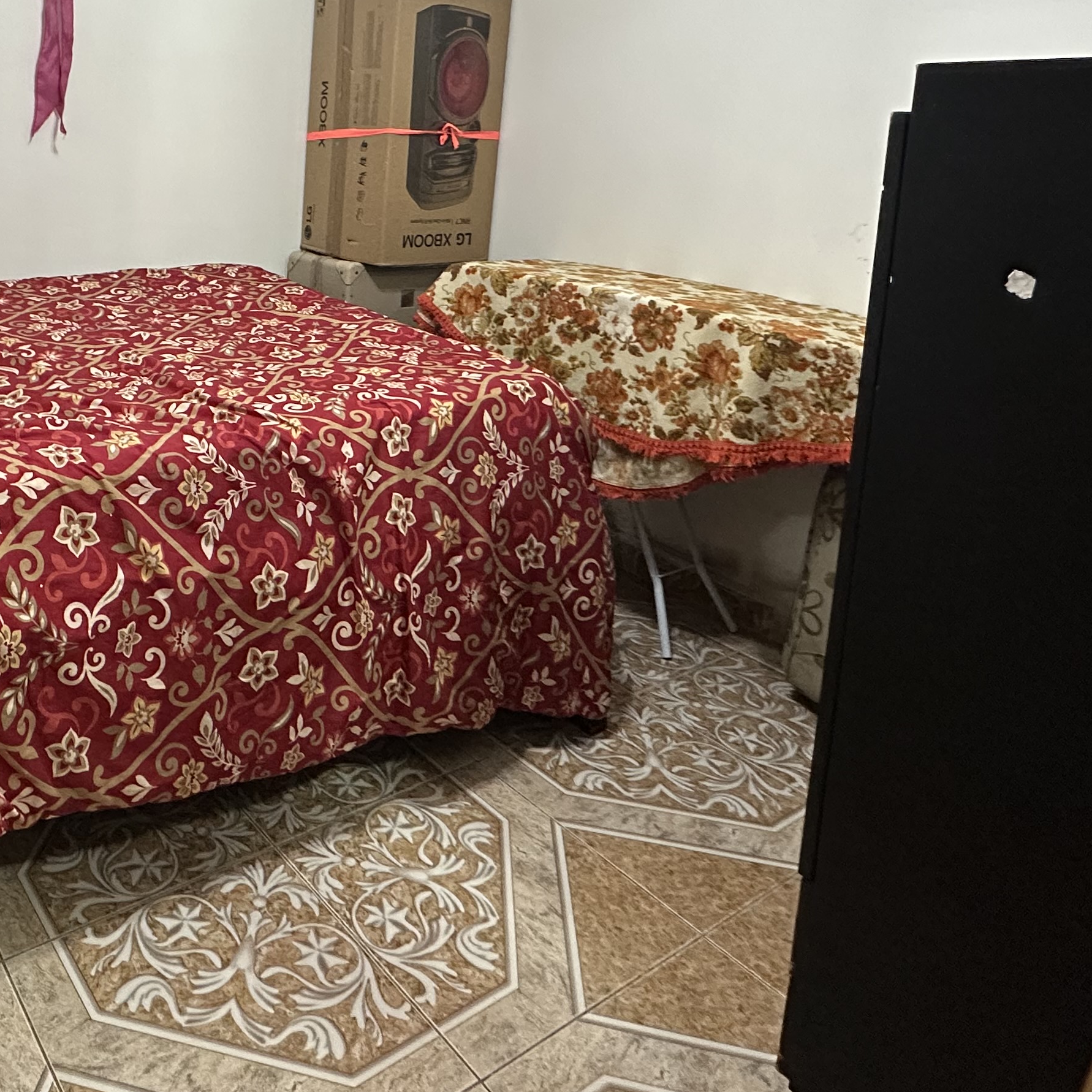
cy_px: 282
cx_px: 229
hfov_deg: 53.7
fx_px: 999
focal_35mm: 28
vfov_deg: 54.8
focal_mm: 2.22
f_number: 2.2
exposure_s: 1/60
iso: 500
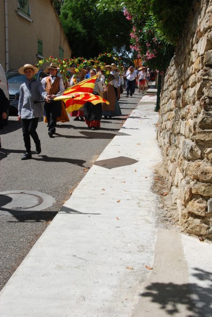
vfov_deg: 41.1
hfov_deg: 28.1
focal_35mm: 48
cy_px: 158
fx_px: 423
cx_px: 106
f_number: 9
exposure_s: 1/320
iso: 100
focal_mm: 32
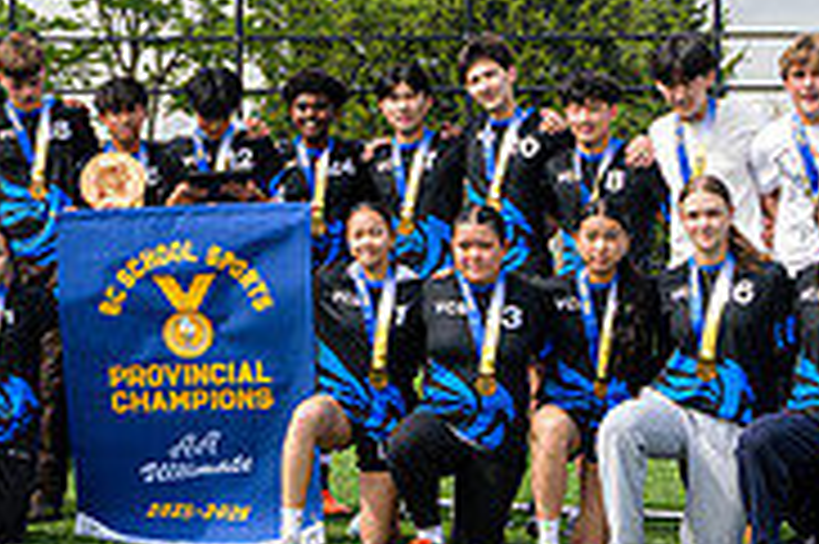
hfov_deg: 20.1
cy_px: 250
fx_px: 2250
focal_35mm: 99
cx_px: 32
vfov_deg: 13.8
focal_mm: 31
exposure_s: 1/800
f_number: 5.6
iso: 280
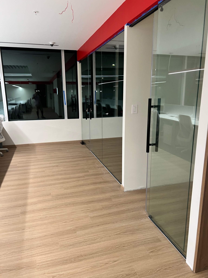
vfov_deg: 67.3
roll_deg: -2.2
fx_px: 208
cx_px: 104
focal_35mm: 26
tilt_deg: -12.6
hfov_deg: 53.0
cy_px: 139
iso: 125
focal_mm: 5.7
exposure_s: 1/60
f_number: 1.5
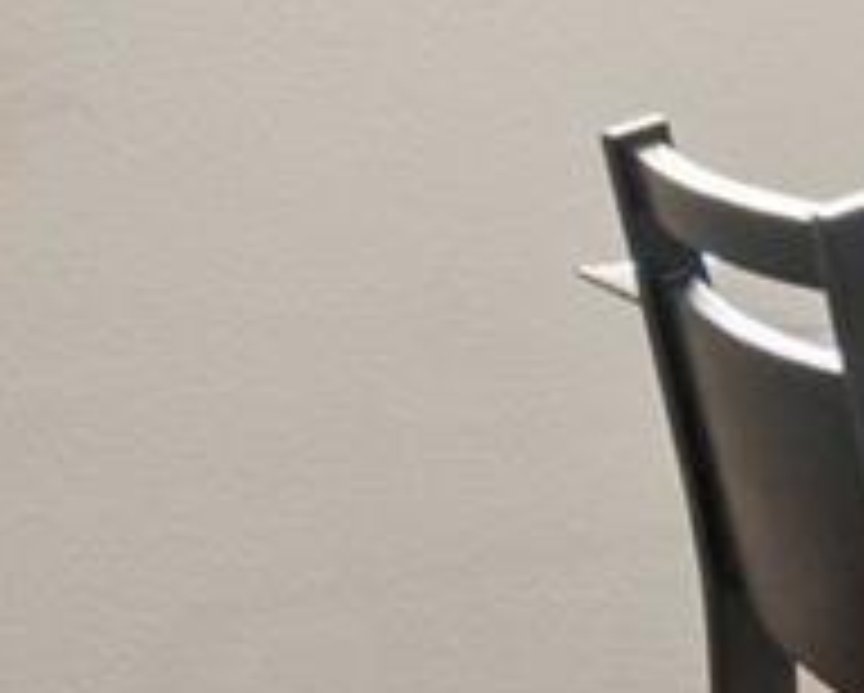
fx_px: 2995
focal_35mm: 117
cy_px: -54
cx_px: 1791
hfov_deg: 13.7
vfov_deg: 13.0
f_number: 10
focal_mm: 10
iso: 200
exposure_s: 1/2
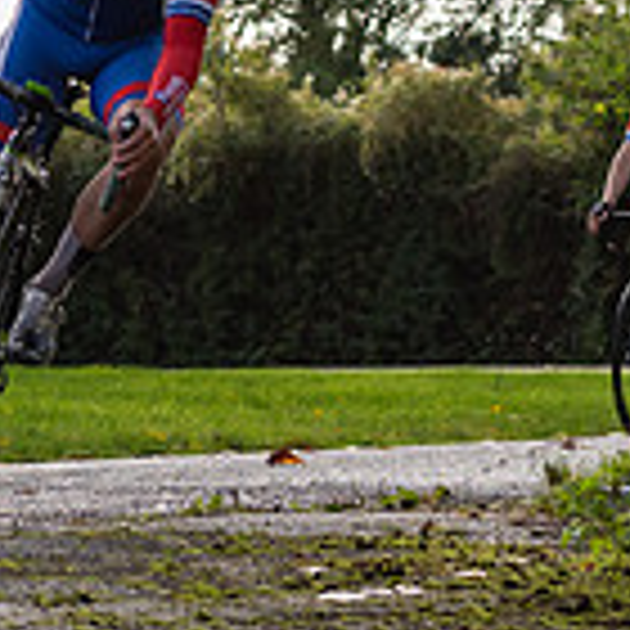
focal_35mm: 339
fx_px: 6980
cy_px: 67
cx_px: 141
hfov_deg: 5.2
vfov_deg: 5.2
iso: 200
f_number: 4
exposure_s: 1/1000
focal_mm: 70
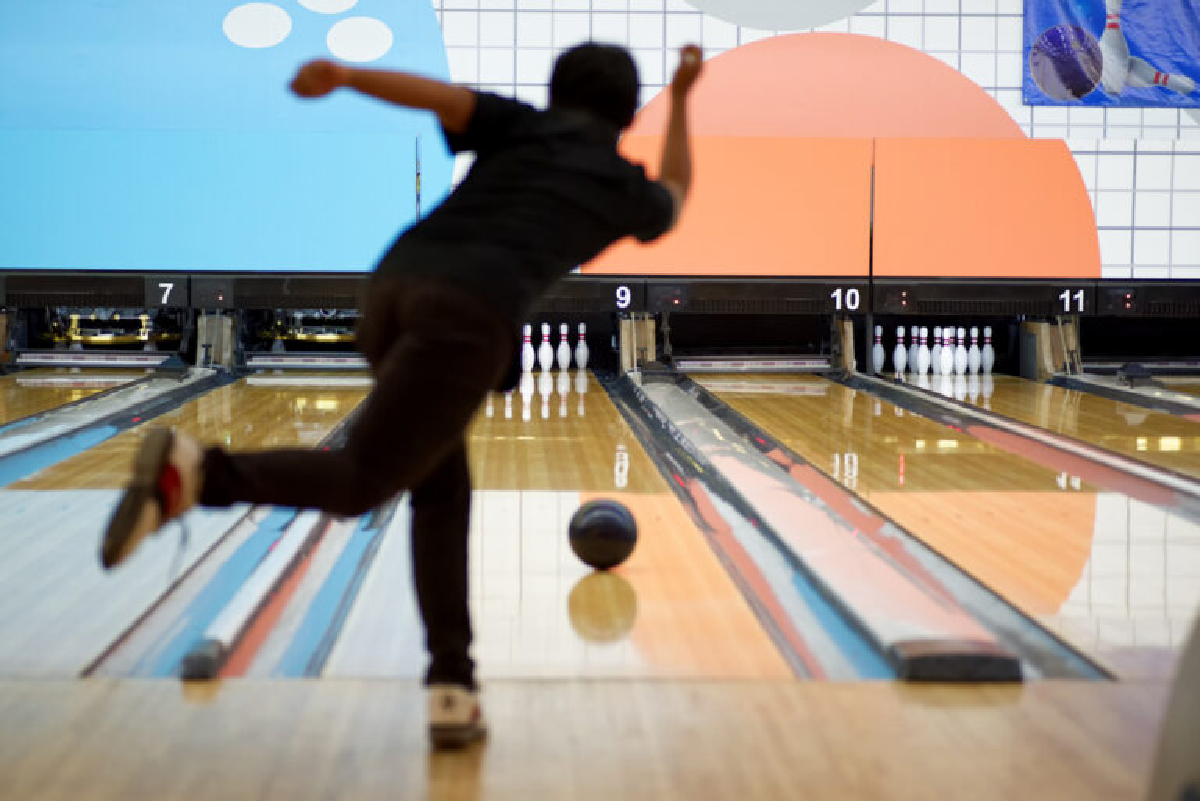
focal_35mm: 90
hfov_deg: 22.6
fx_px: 3002
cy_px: 400
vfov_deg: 15.2
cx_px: 600
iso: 1250
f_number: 2.8
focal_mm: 90
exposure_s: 1/250
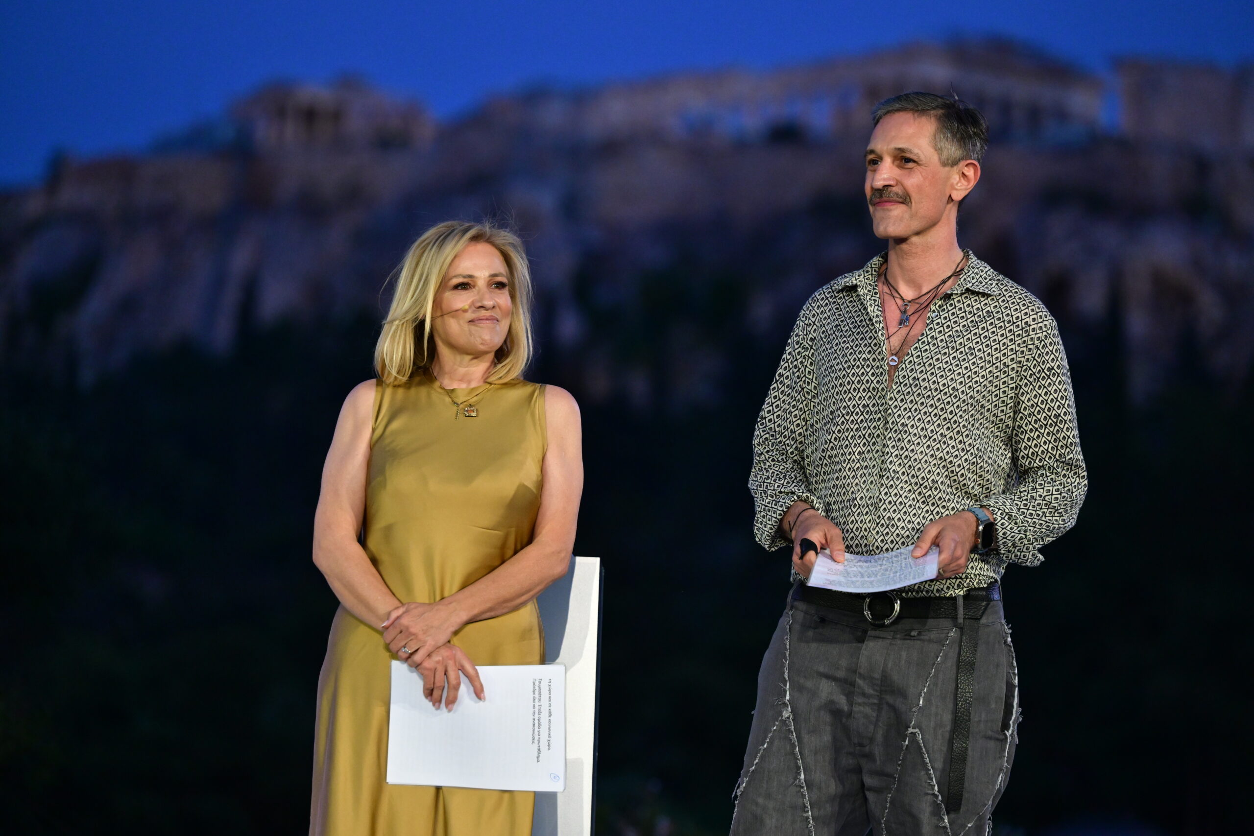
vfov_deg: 8.6
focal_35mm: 160
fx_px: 5573
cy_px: 418
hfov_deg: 12.8
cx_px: 627
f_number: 3.5
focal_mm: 160
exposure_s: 1/800
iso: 4000
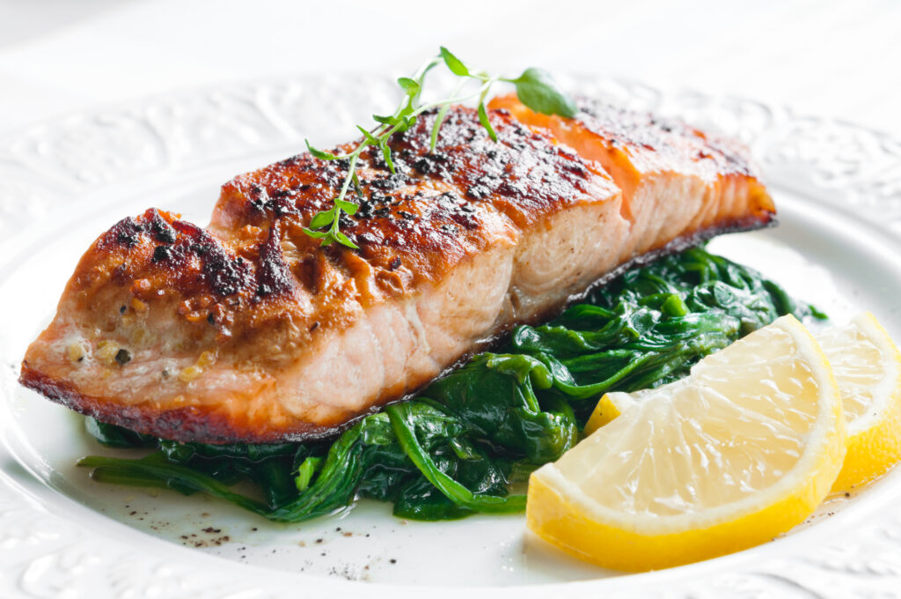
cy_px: 300
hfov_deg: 22.6
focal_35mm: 90
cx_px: 450
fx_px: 2250
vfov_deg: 15.1
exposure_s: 1/2
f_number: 11
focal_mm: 60
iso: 100
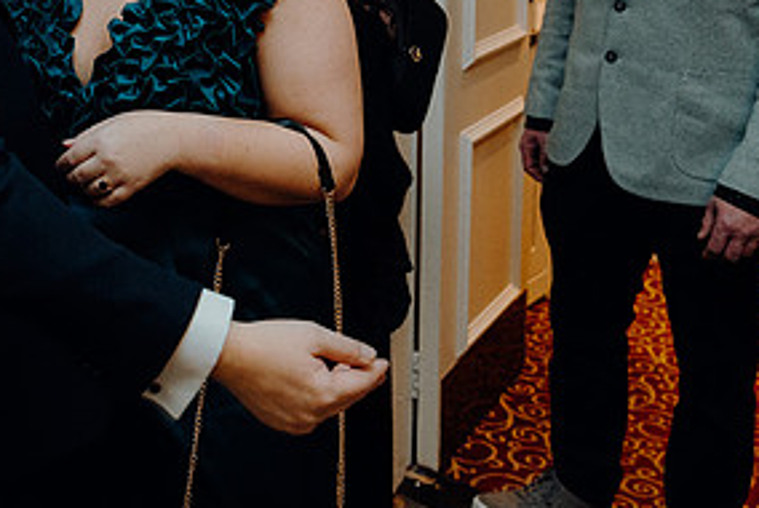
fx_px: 1076
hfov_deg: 36.5
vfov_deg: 25.3
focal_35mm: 51
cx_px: 78
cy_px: 7
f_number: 3.5
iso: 2500
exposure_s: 1/200
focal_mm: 25
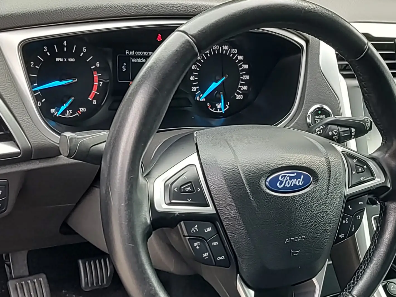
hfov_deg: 30.3
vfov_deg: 23.4
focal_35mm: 62
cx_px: 330
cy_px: 229
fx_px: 709
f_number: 1.8
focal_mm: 5.56
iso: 100
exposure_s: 1/134
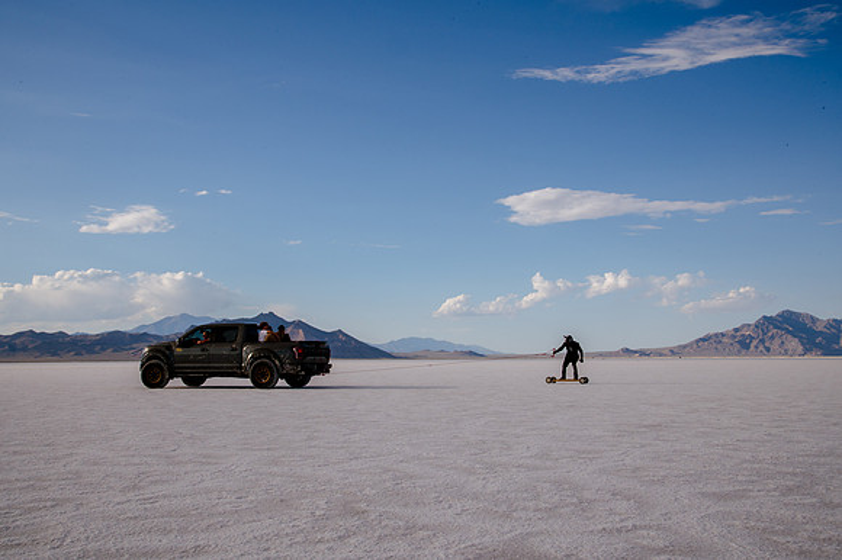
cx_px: 420
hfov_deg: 53.4
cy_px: 280
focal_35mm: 36
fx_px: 837
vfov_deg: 37.0
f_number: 22
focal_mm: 35
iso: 200
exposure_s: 1/125
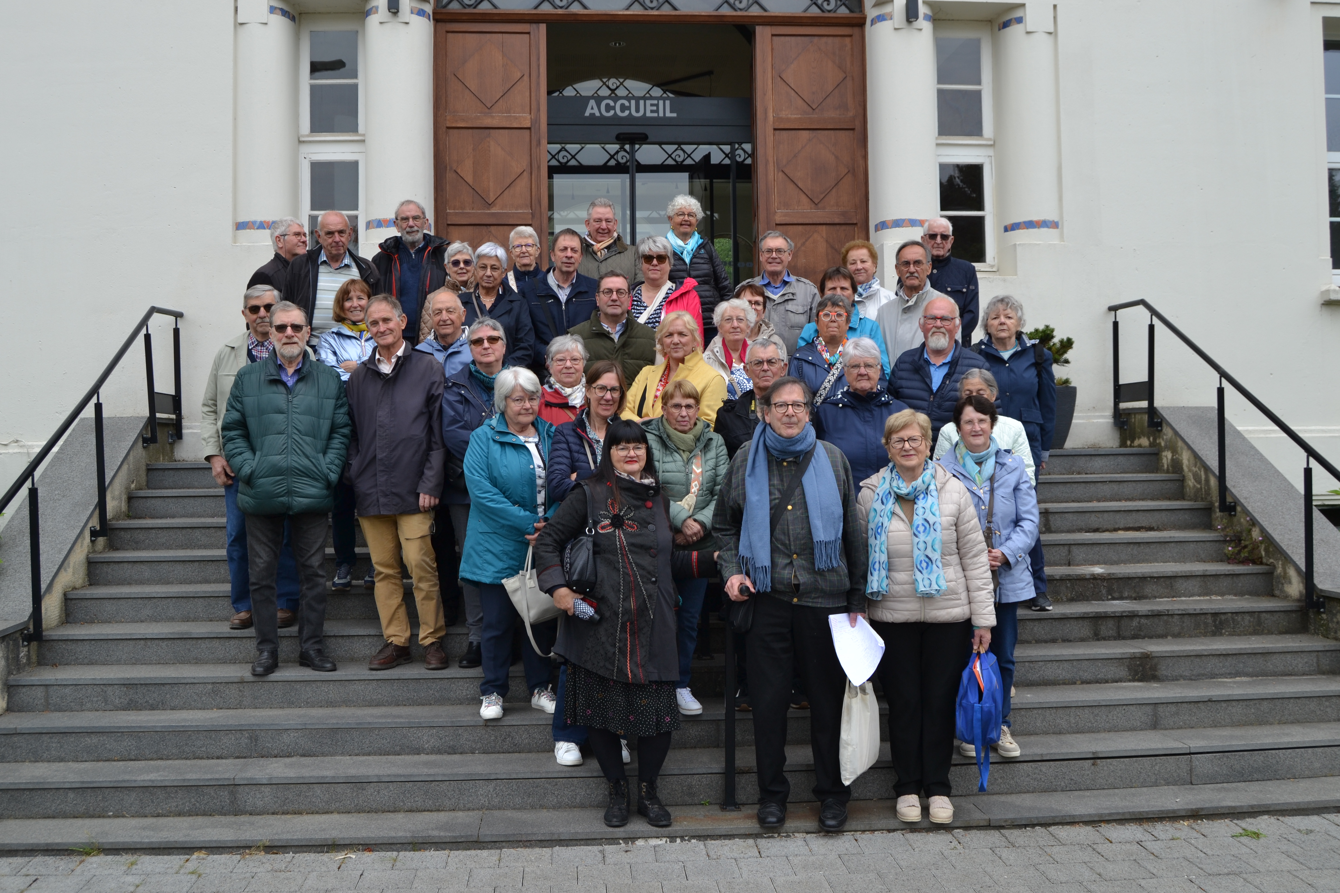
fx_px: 1228
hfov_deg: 57.2
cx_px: 670
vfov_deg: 40.0
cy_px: 446
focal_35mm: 33
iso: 125
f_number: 5.6
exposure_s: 1/125
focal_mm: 22
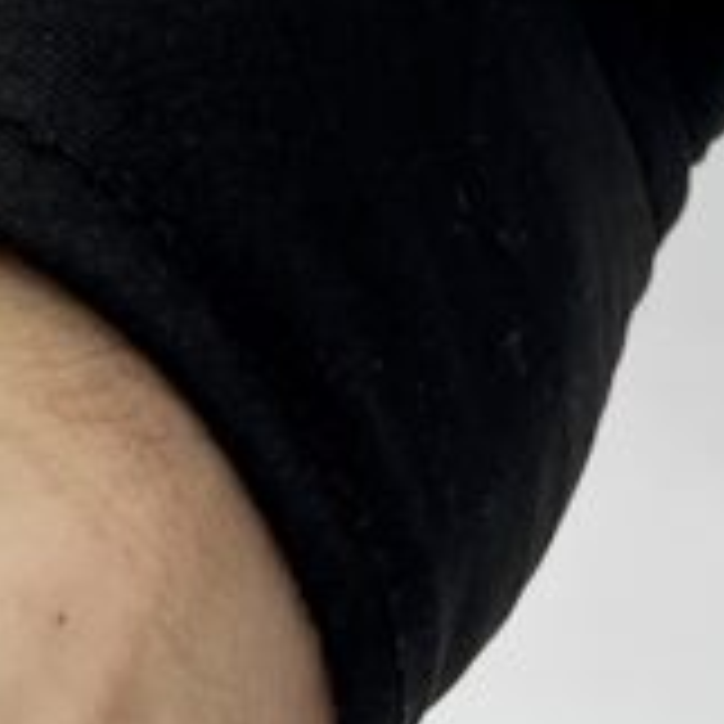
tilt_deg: -12.7
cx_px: 634
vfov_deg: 10.0
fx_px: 3455
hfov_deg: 11.9
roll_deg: +0.3
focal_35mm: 146
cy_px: -1165
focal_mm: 5.7
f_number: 1.5
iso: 40
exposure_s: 1/152
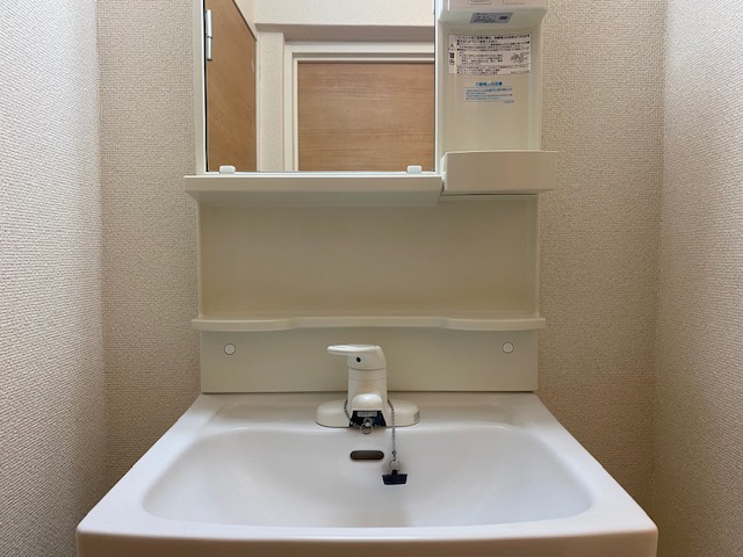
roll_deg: -0.5
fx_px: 558
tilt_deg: -2.2
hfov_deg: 67.3
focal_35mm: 26
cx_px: 372
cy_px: 278
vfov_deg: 53.1
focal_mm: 4.25
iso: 160
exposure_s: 1/50
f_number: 1.8
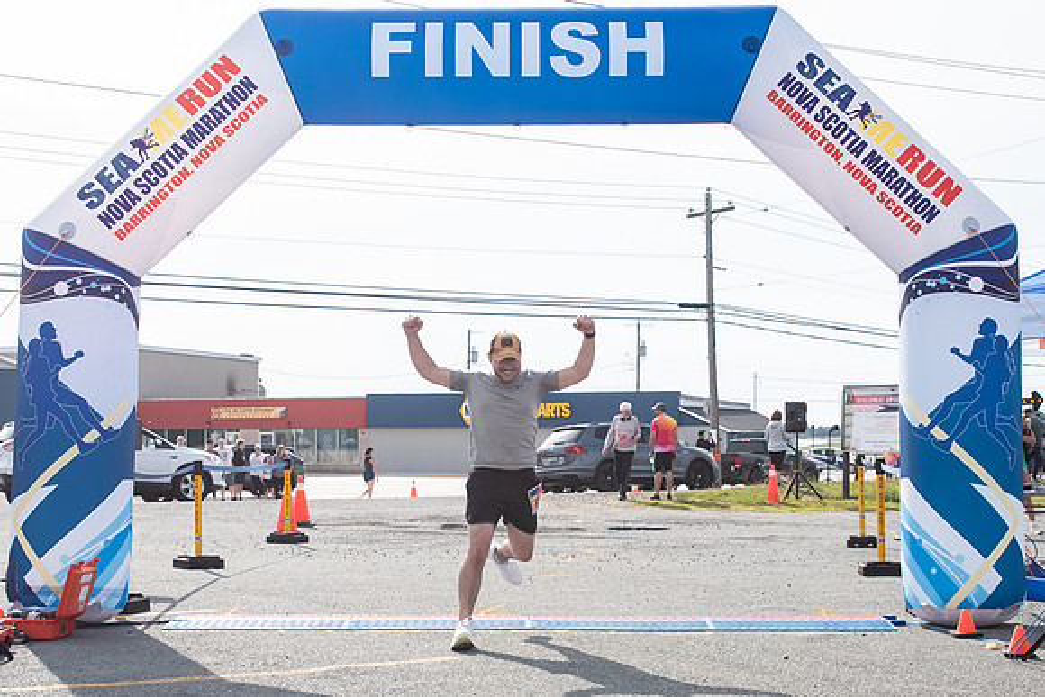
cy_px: 399
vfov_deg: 23.5
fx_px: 1676
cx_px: 494
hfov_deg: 34.6
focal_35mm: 58
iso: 800
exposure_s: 1/3200
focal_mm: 31
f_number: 4
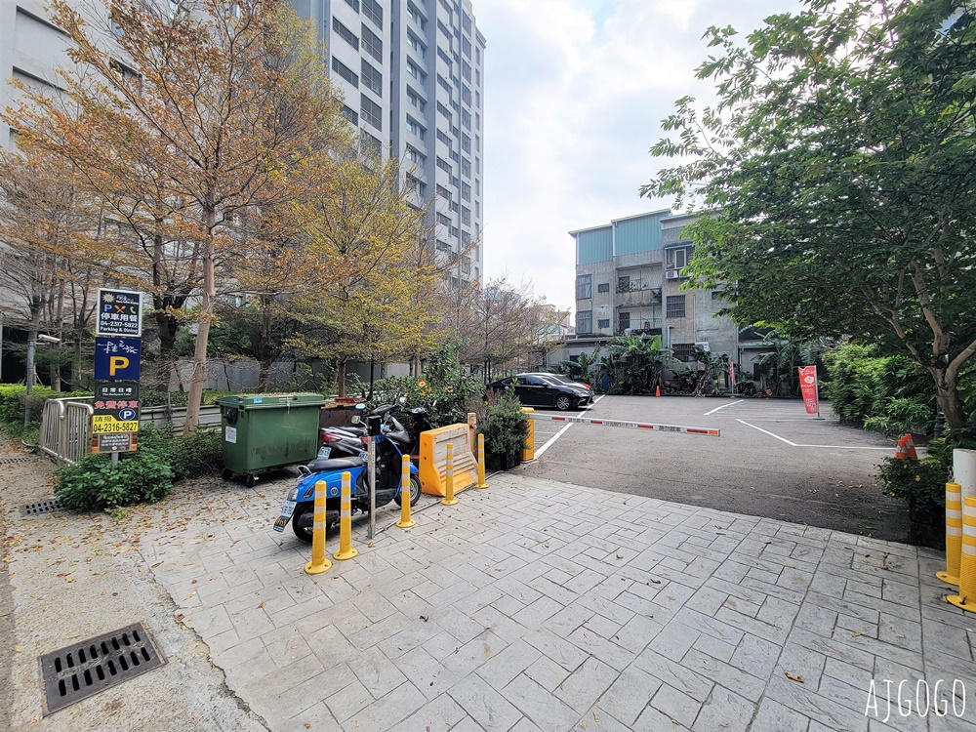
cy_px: 366
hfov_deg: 106.2
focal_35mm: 13
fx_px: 367
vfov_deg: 89.9
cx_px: 488
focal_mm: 2.2
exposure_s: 1/546
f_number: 2.2
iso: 50
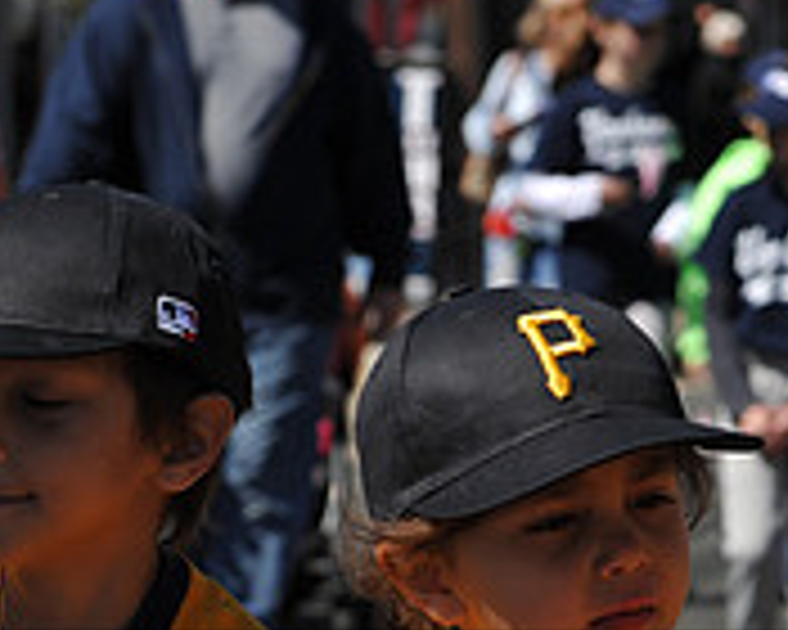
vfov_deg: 7.1
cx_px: 432
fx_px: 5061
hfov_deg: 8.9
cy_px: 801
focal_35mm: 217
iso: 200
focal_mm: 70
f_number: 5
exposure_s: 1/1250
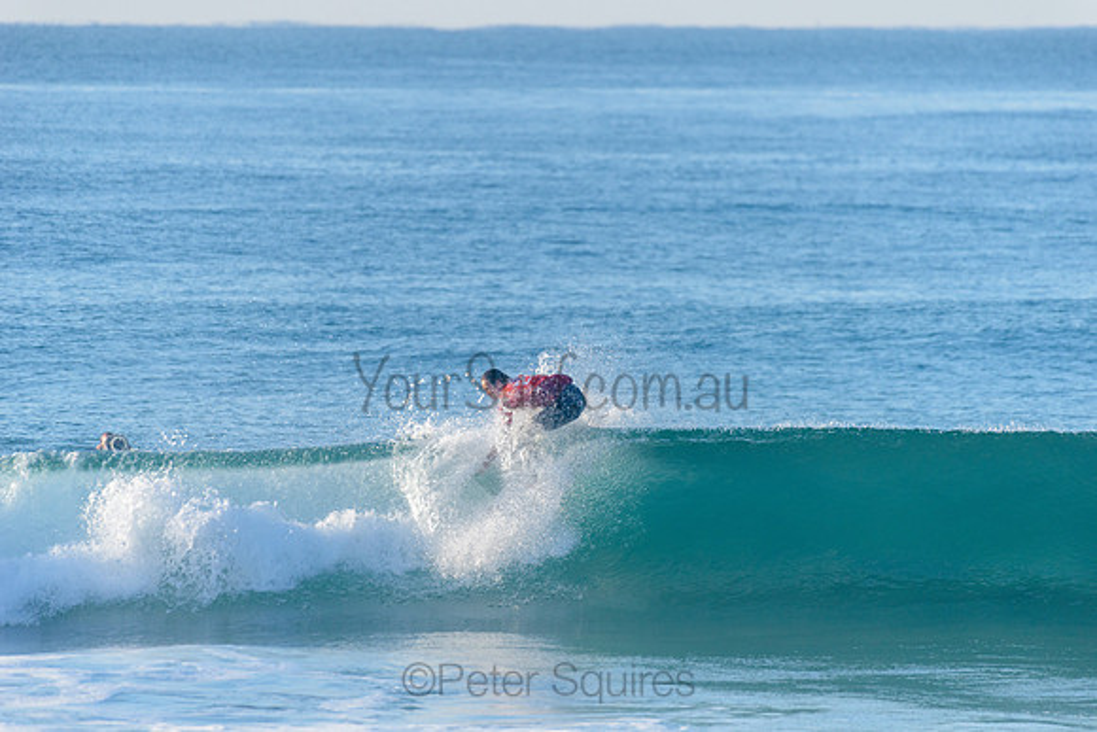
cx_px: 548
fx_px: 15242
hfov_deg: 4.1
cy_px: 366
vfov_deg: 2.8
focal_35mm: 500
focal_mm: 500
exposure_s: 1/2000
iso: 400
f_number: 5.6
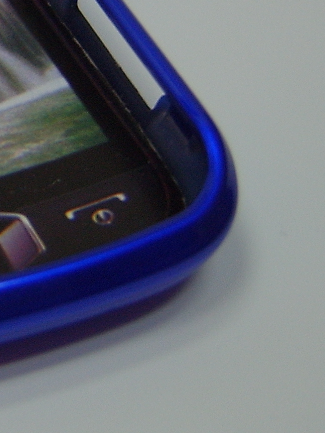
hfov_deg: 13.9
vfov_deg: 19.2
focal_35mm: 100
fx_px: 1252
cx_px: -158
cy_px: 29
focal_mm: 8.13
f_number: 2.7
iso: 100
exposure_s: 1/84
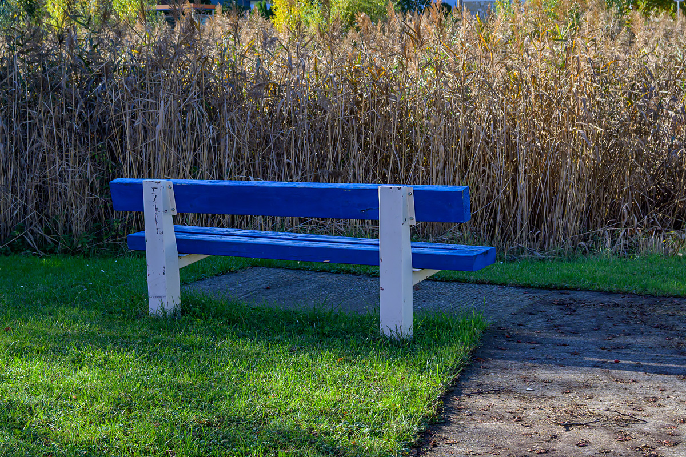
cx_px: 343
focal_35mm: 50
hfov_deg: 40.0
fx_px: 943
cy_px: 228
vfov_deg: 27.3
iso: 200
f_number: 8
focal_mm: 33
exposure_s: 1/250
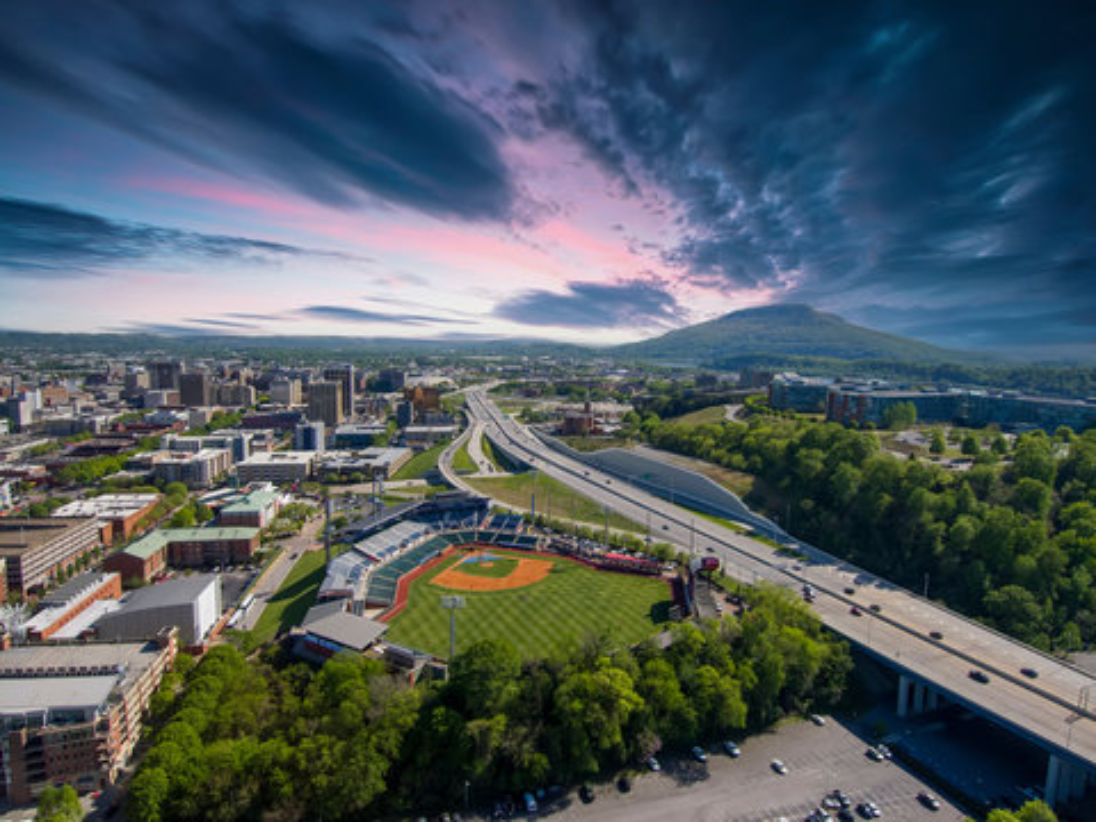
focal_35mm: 21
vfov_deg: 63.4
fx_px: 665
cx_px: 548
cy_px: 411
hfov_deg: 79.0
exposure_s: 1/120
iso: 116
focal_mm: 4.7
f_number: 2.2
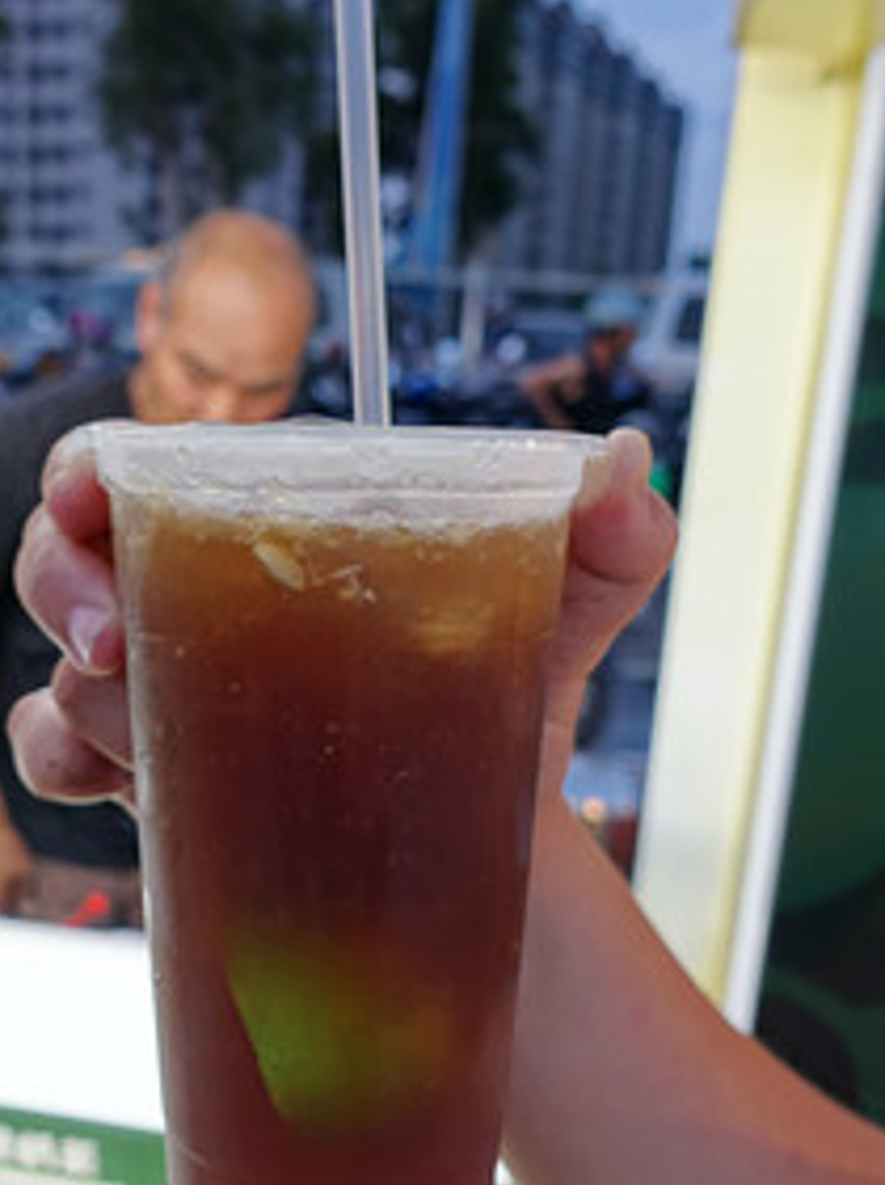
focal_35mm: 37
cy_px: 675
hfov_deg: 38.4
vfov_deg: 50.0
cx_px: 337
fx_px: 1264
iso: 125
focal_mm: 8.8
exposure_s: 1/30
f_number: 2.8
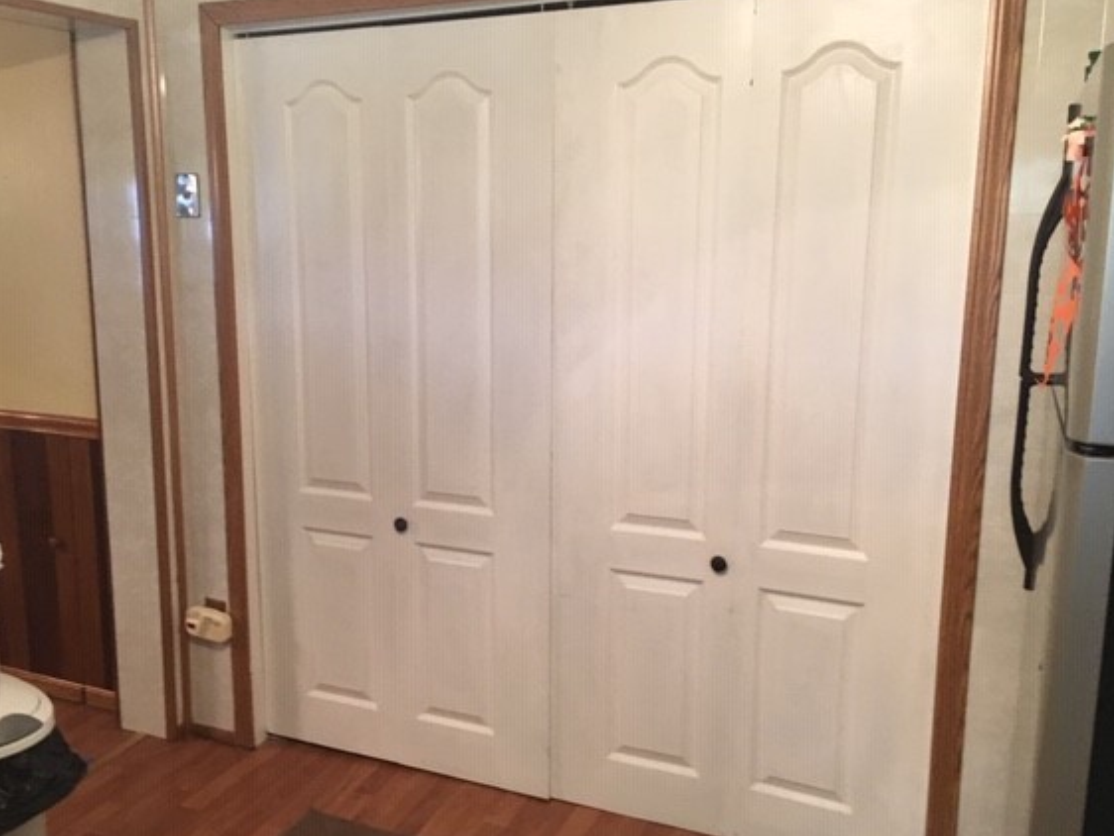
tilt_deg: -9.9
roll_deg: +0.4
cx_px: 500
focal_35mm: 33
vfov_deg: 43.0
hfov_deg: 55.2
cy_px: 428
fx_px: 1062
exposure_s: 1/30
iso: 160
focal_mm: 4.15
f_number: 2.2
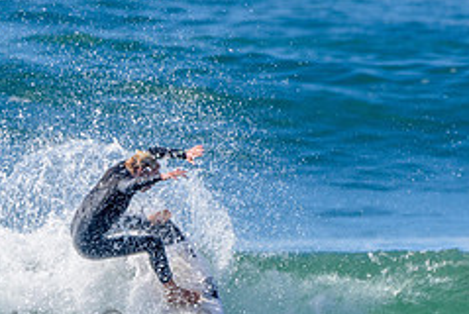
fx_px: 23713
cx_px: 182
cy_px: 323
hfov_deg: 1.1
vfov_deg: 0.8
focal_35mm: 1818
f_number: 5.6
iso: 320
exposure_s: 1/2000
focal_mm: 500
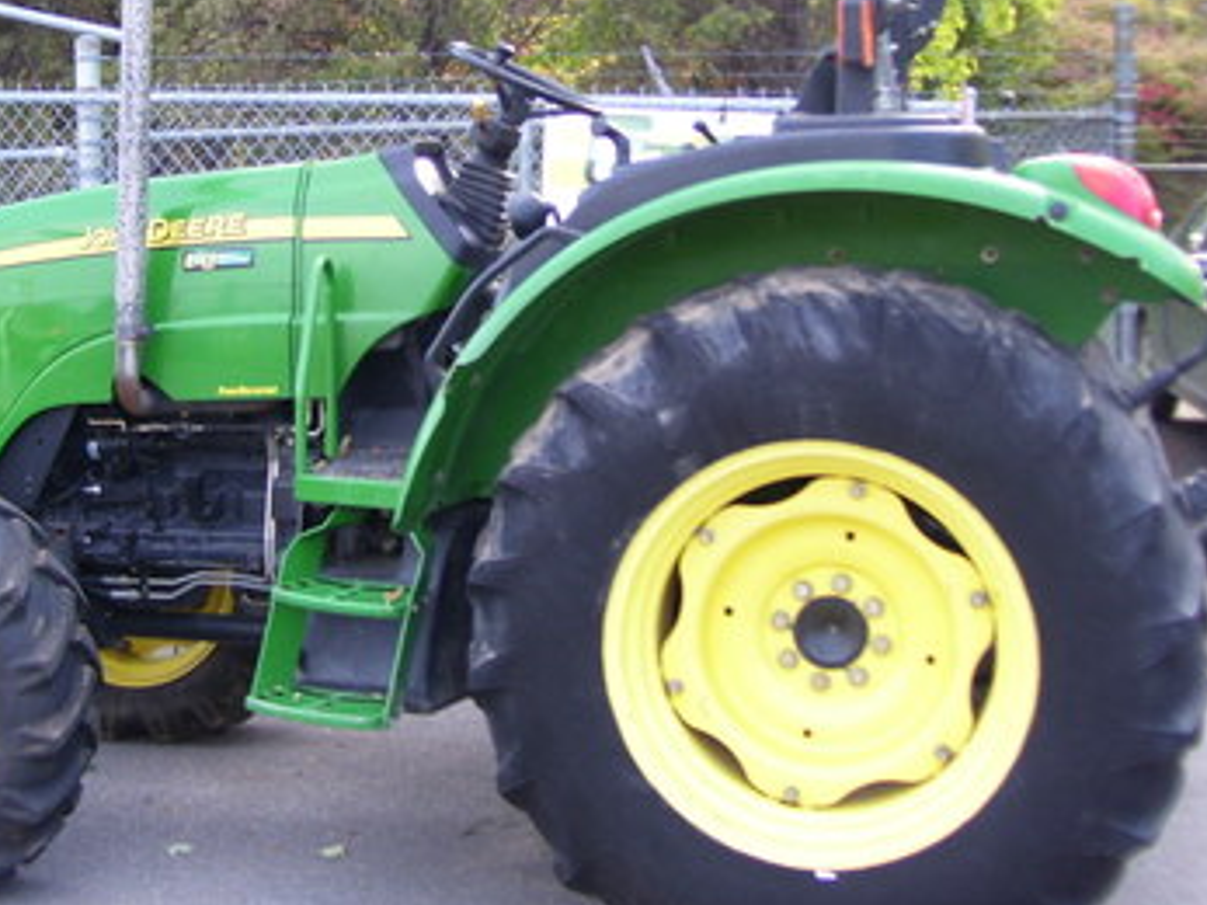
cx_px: 414
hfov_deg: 33.0
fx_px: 2022
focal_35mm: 58
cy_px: 292
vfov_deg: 25.1
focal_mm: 6
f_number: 2.7
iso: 80
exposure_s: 1/125
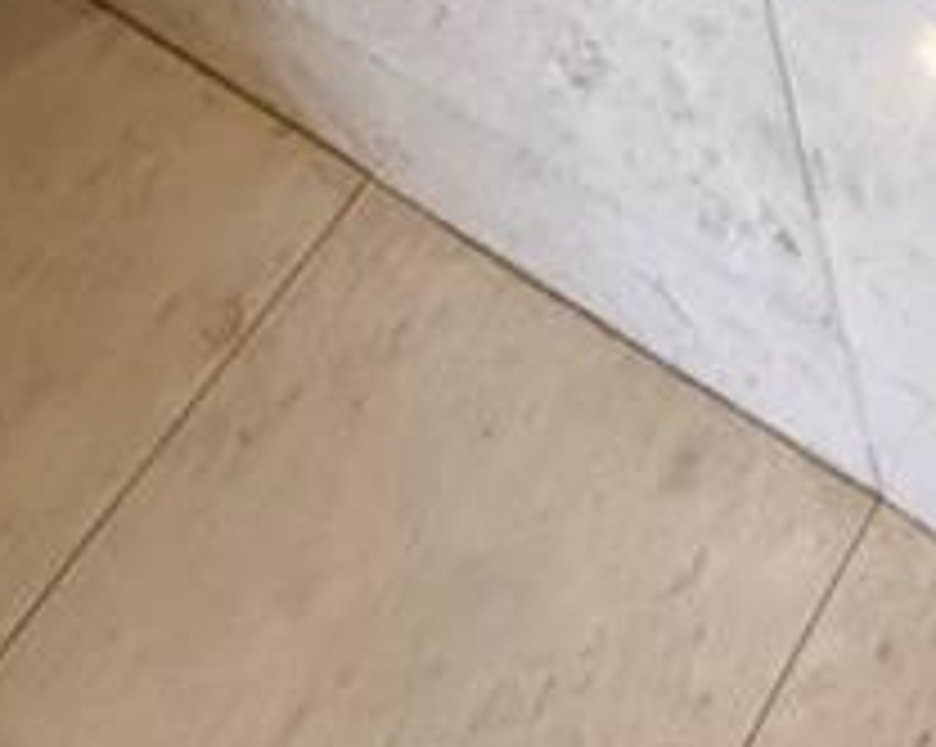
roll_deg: -2.4
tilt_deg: -24.6
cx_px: 1674
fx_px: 2186
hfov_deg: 18.8
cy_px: -1688
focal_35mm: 79
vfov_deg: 10.4
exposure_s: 1/120
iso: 250
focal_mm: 2.22
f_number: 2.2
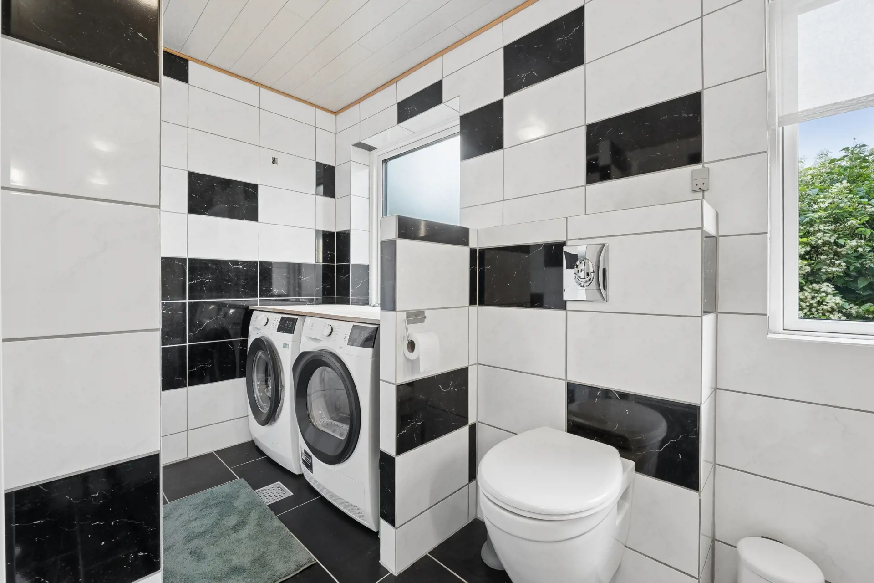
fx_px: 364
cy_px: 292
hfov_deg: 100.4
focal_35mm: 15
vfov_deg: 77.3
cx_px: 437
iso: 200
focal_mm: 10
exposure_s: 1/3.33
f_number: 8
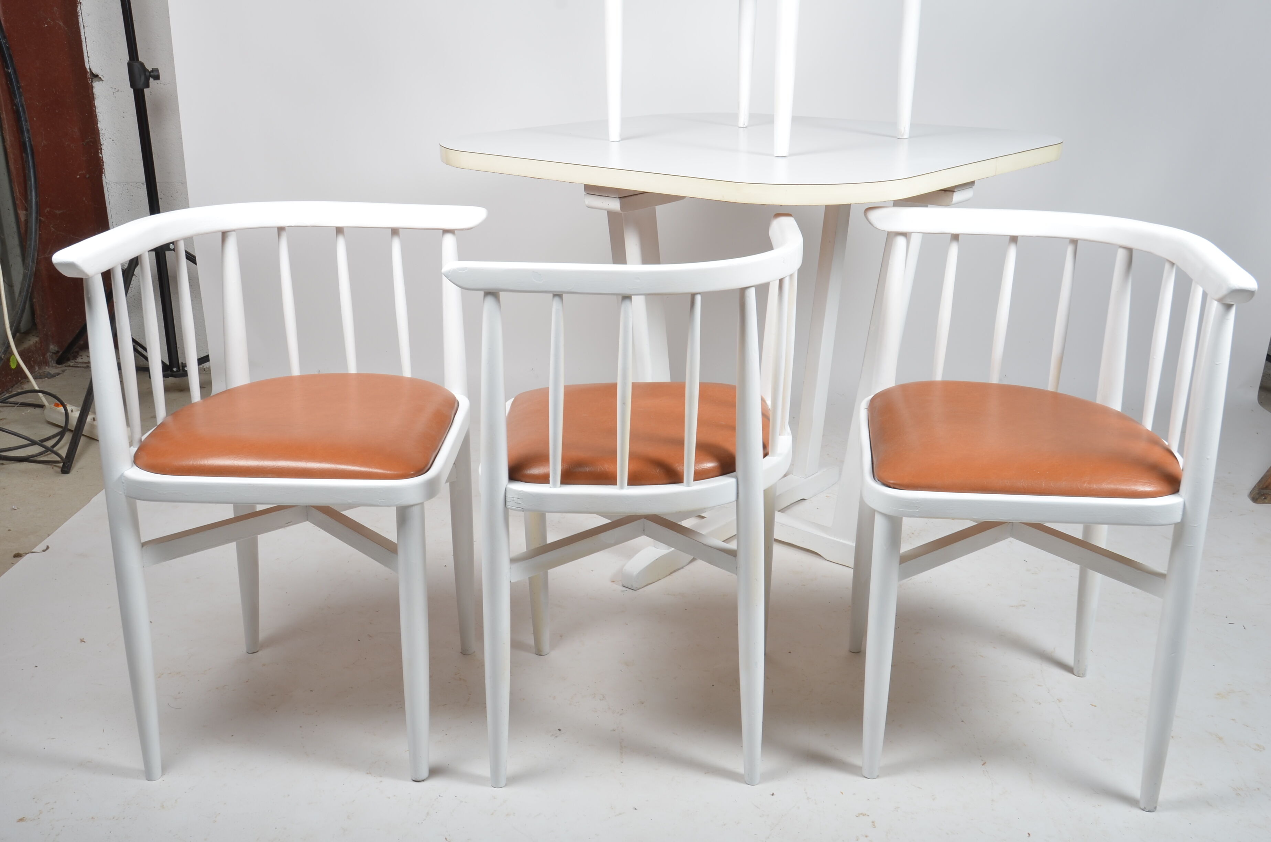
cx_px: 636
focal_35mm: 36
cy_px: 421
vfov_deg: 36.7
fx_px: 1268
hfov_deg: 53.2
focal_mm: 24
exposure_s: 1/160
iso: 100
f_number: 11
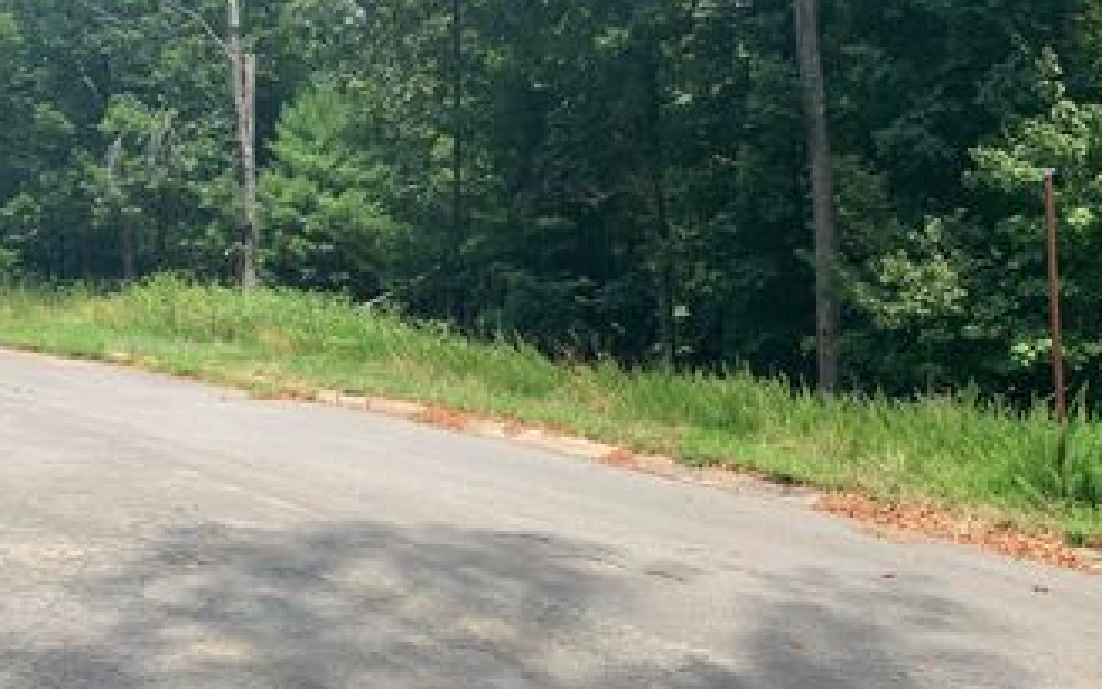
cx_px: 339
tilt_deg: +7.5
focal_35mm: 42
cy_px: 99
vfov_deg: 29.5
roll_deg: +0.0
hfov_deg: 46.2
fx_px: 1261
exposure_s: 1/1634
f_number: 1.8
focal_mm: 4.25
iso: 25
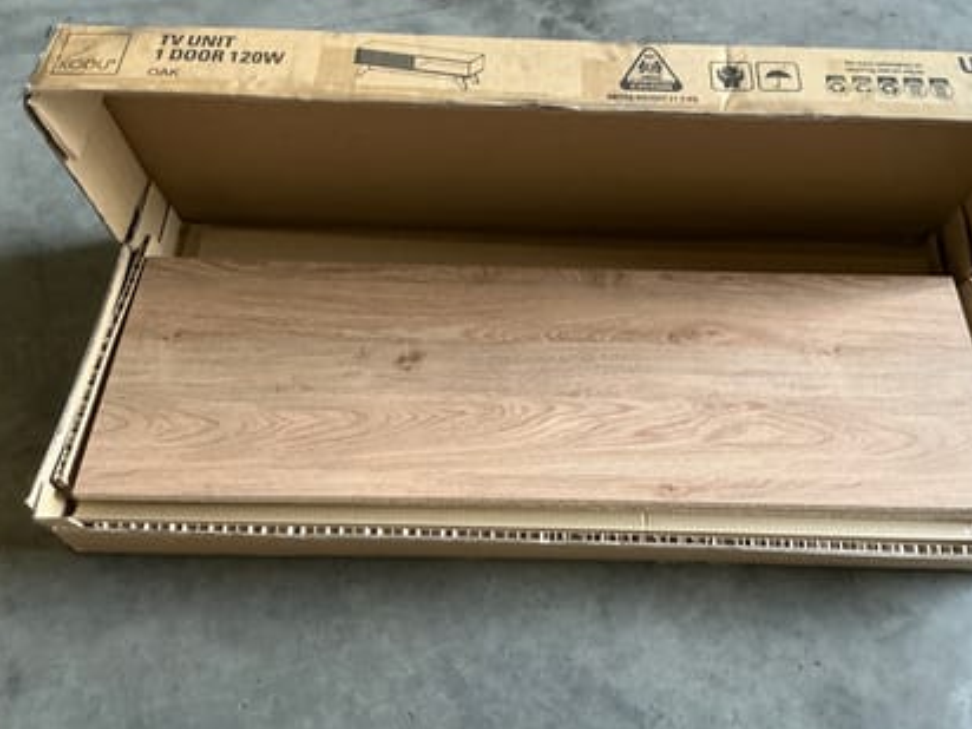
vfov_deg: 41.8
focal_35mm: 34
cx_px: 564
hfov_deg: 53.7
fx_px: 955
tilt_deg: -56.1
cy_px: 364
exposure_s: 1/60
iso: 200
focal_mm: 3
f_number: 1.8
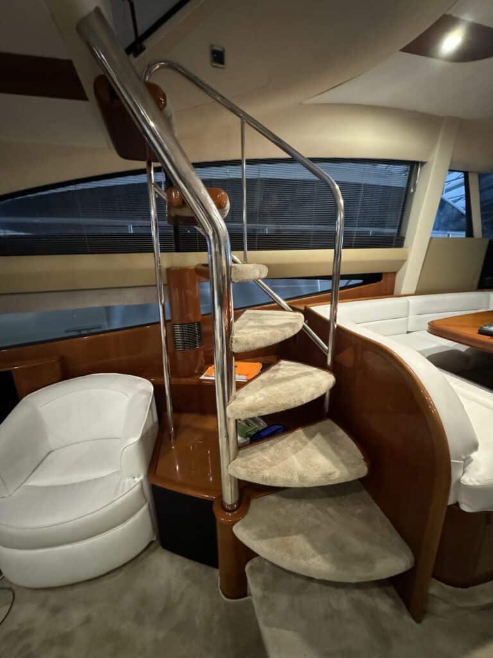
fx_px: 266
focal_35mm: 14
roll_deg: -2.1
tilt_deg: -13.1
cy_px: 329
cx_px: 246
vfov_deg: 102.1
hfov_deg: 85.7
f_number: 2.2
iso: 1600
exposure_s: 1/40
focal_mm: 2.22
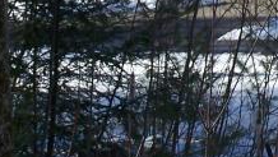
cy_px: -213
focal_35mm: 537
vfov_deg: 2.3
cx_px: 421
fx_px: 3961
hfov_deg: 4.0
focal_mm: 17.5
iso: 64
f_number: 3.2
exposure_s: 1/500
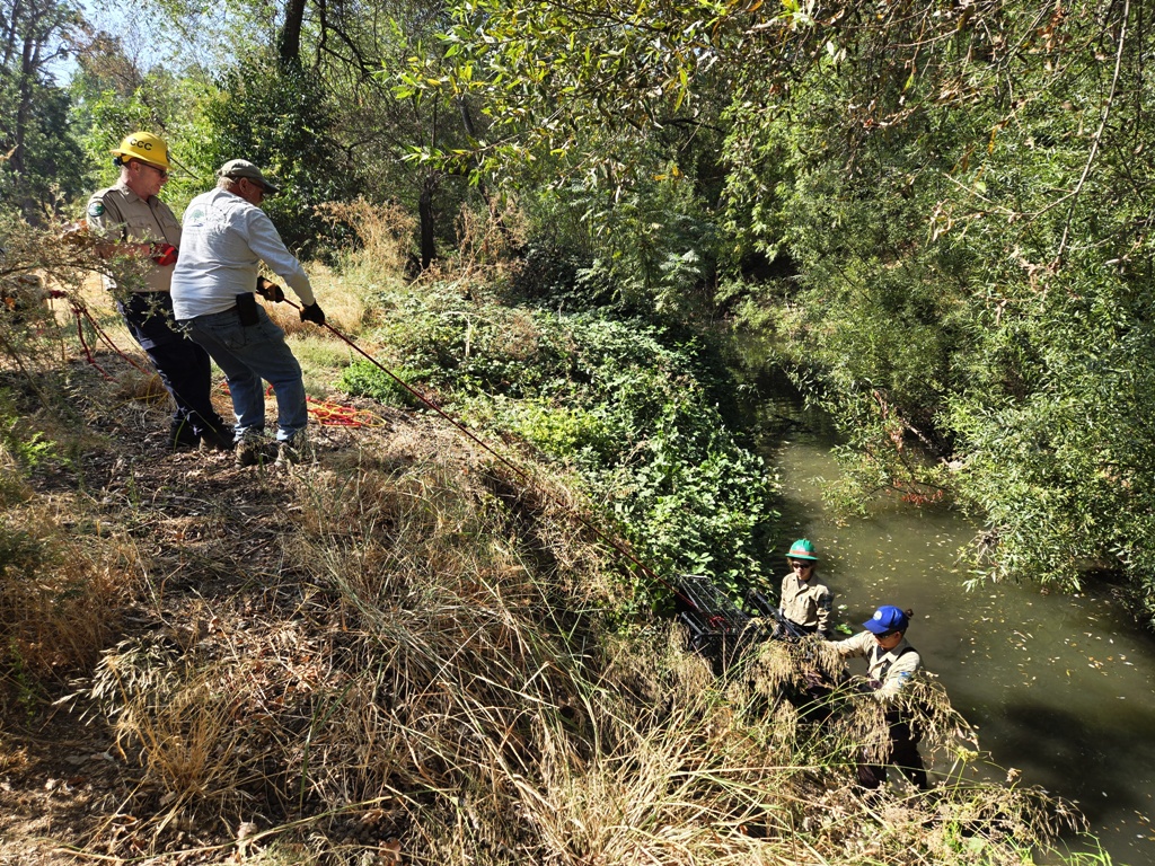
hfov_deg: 73.9
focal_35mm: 23
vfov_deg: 58.9
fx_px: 767
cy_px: 433
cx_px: 578
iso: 25
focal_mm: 5.4
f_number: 1.8
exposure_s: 1/522
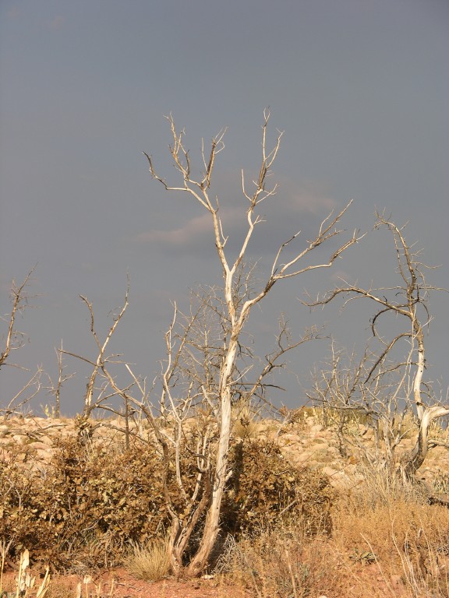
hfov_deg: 12.3
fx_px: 2075
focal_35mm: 120
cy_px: 299
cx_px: 224
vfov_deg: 16.4
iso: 50
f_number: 4.7
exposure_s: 1/295
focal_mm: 29.5
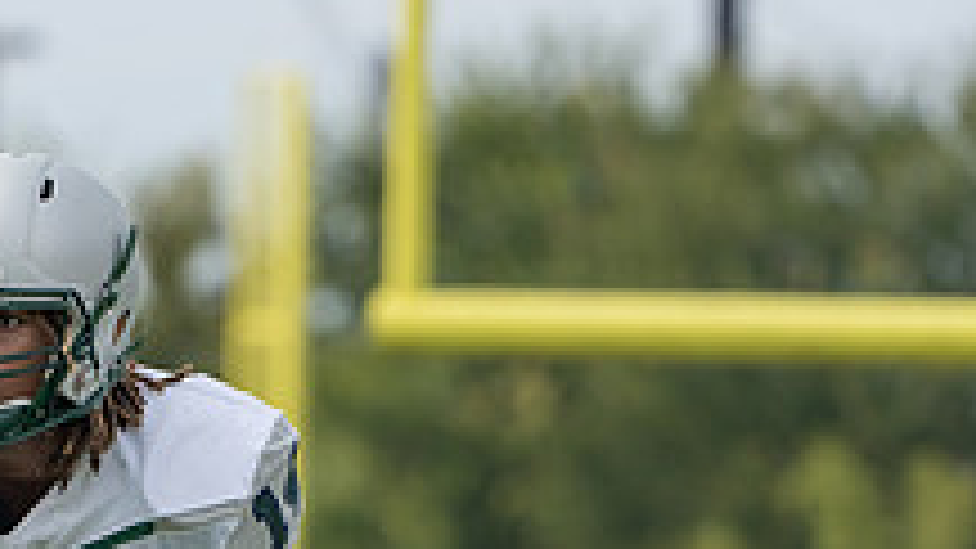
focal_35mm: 1099
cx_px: 124
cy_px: 893
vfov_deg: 1.1
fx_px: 28438
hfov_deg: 2.0
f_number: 5.6
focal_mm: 309
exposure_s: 1/1250
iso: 320
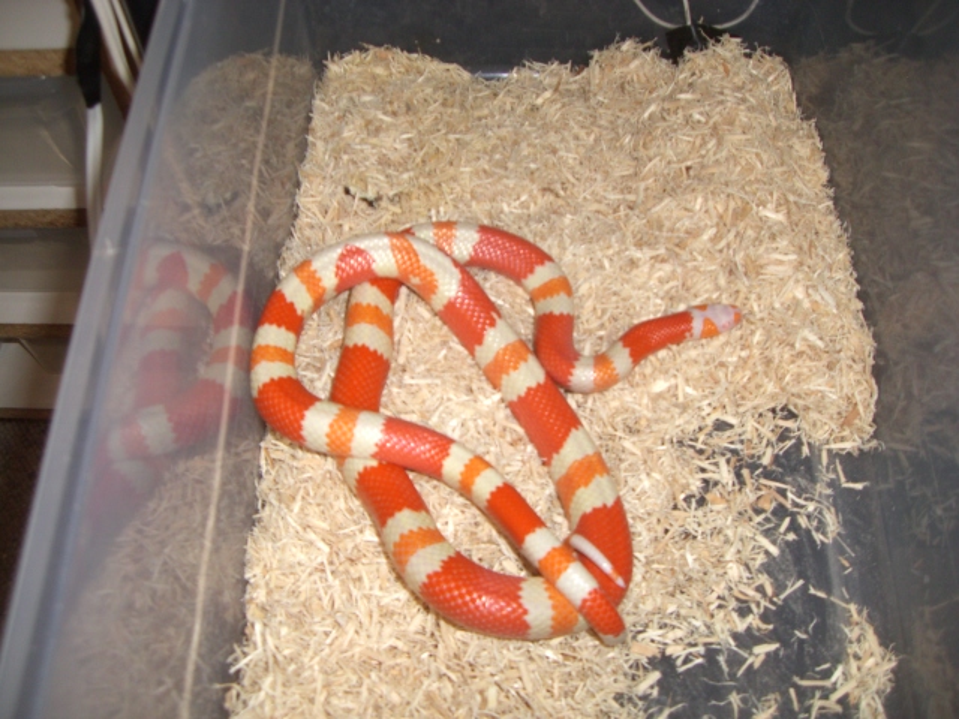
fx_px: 1053
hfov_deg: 49.0
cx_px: 480
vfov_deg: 37.7
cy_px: 360
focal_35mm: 38
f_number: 2.7
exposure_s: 1/60
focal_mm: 6.2
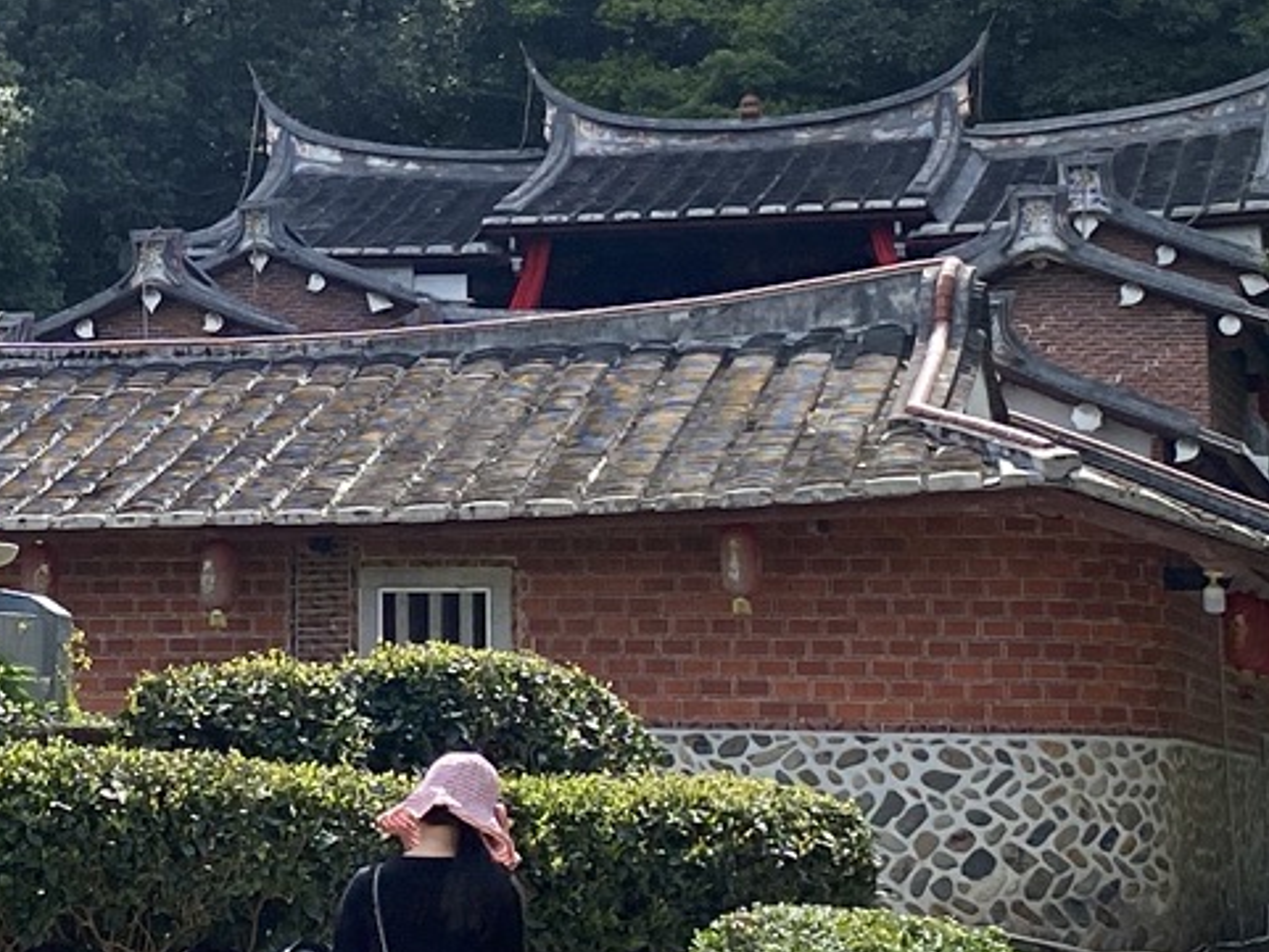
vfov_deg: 13.7
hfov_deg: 17.8
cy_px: 224
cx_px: 26
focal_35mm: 108
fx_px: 3960
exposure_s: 1/1808
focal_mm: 4.25
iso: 32
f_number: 1.8
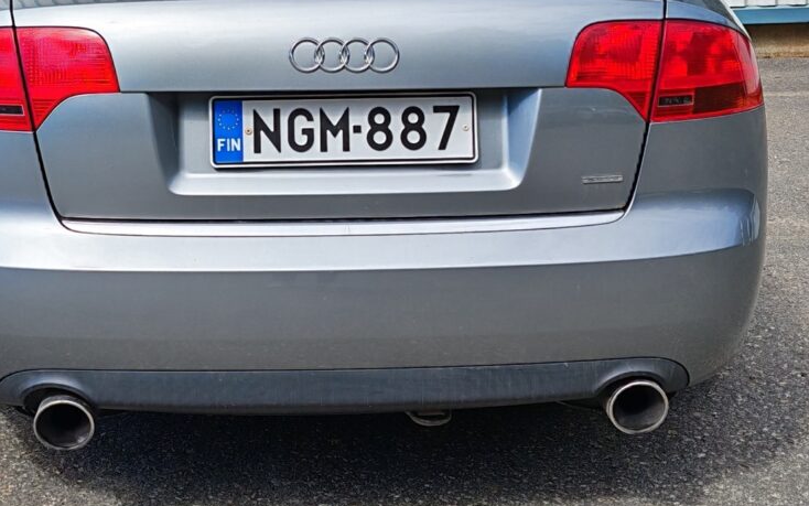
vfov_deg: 19.0
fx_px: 1499
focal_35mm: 68
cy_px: 132
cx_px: 334
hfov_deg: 30.1
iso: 50
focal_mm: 5.4
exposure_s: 1/2900
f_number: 1.6
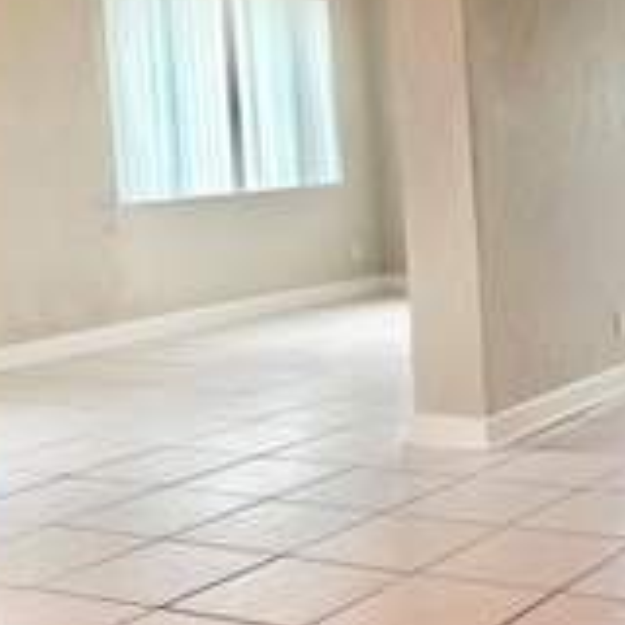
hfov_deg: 22.9
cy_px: 266
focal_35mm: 69
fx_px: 1409
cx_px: 758
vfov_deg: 25.0
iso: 125
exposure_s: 1/120
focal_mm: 5.96
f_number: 1.6
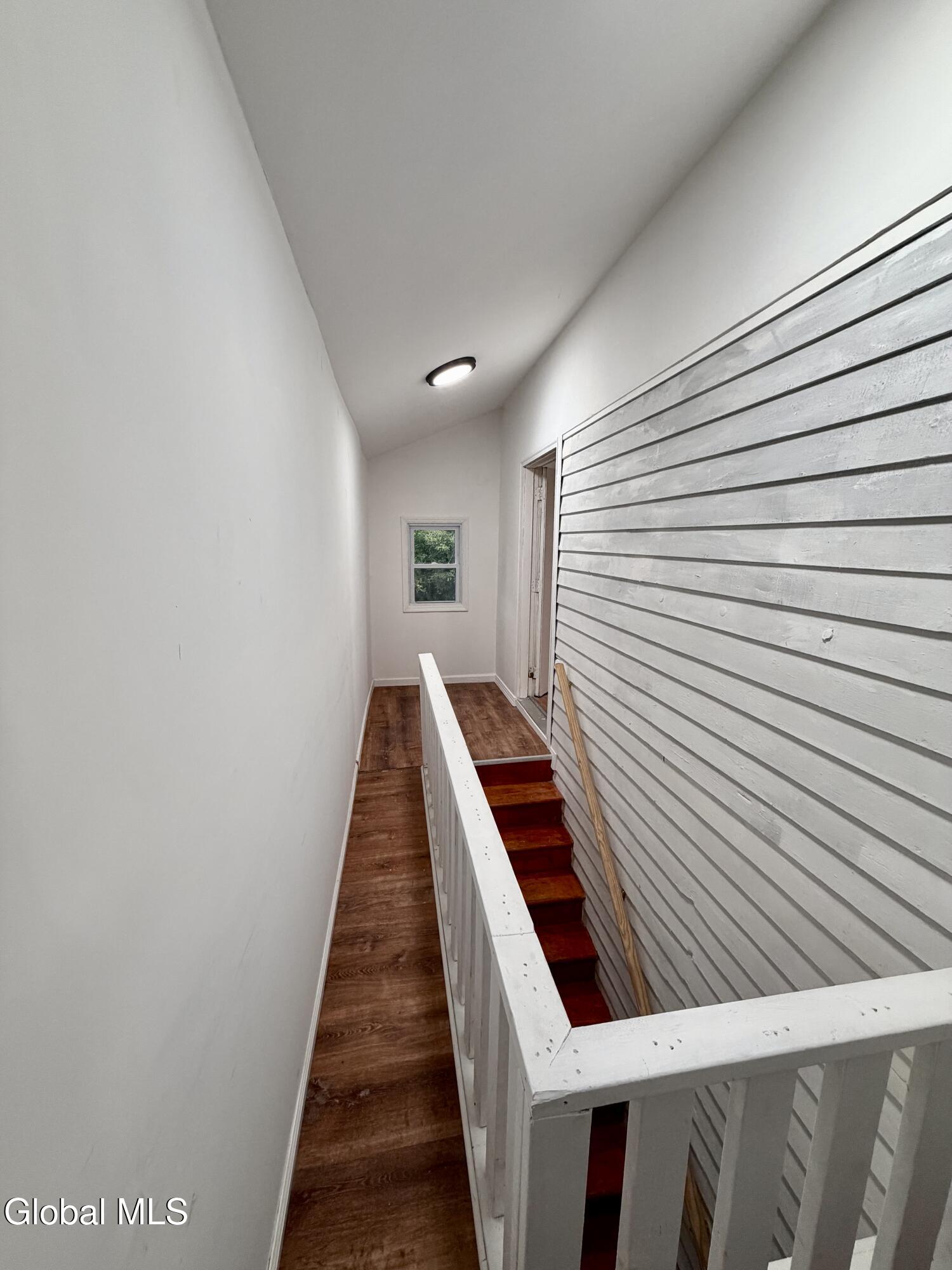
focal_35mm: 14
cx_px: 476
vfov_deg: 102.1
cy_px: 635
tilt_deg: -10.4
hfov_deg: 85.7
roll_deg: -1.2
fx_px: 513
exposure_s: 1/120
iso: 200
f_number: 2.2
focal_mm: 2.22
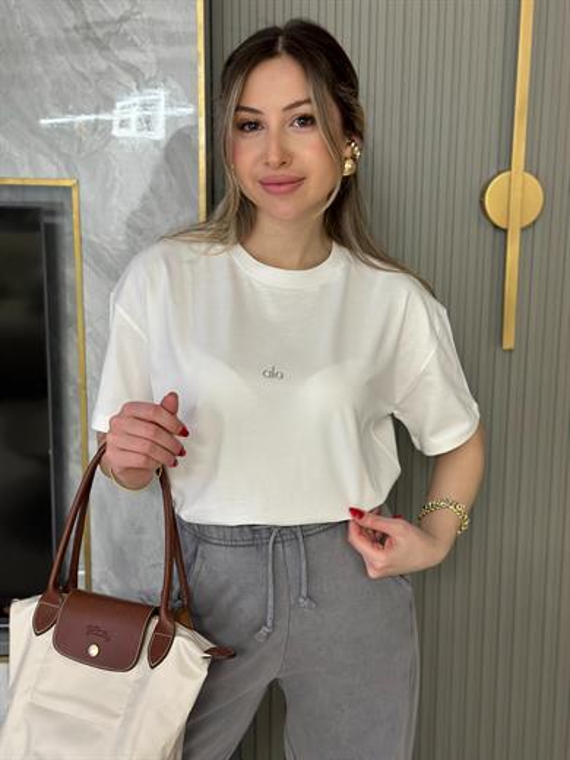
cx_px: 285
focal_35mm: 48
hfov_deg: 30.3
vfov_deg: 39.7
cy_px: 380
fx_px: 1054
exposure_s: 1/33
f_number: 1.78
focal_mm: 6.86
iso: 400
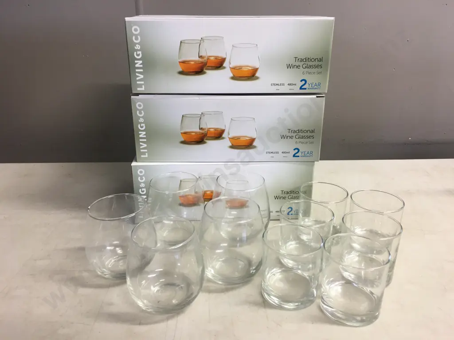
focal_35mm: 29
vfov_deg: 48.2
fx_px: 380
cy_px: 170
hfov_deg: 61.7
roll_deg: +0.4
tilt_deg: -19.4
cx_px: 227
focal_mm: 4.15
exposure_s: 1/17
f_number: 2.2
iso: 32
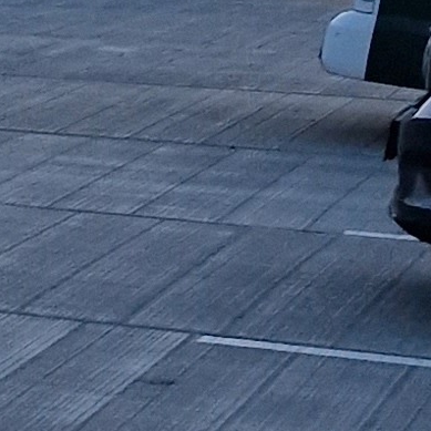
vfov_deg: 8.1
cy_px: 776
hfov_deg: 7.1
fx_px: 2944
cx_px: -1061
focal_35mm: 209
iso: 200
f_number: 1.8
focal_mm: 5.4
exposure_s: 1/100
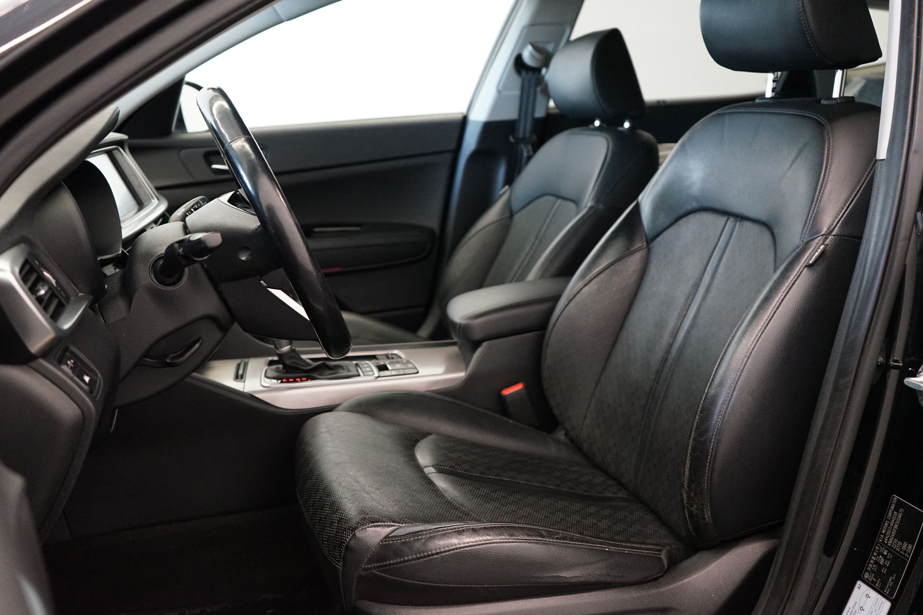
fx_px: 846
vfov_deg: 40.0
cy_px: 308
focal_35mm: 33
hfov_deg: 57.2
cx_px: 462
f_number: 4
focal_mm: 33
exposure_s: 1/160
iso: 4000
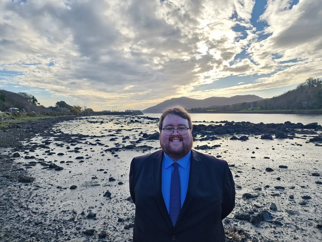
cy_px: 121
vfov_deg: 58.9
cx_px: 161
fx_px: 214
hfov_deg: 73.9
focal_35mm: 23
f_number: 1.8
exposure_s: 1/297
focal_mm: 6.4
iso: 50
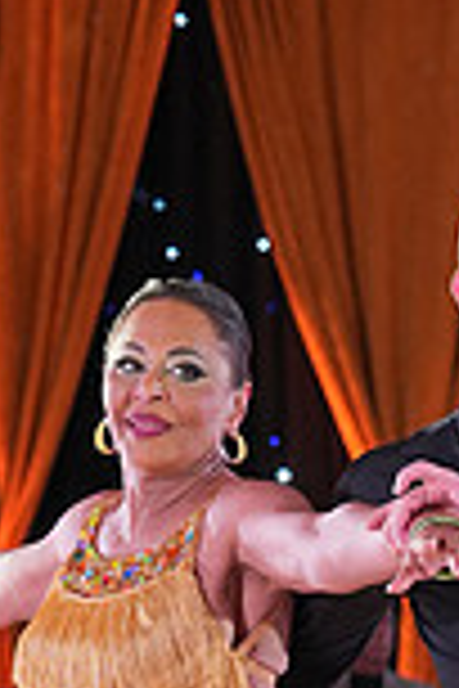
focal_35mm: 246
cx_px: 344
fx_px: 4704
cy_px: 917
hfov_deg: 5.6
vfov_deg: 8.2
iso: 2500
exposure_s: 1/400
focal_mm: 65
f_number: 4
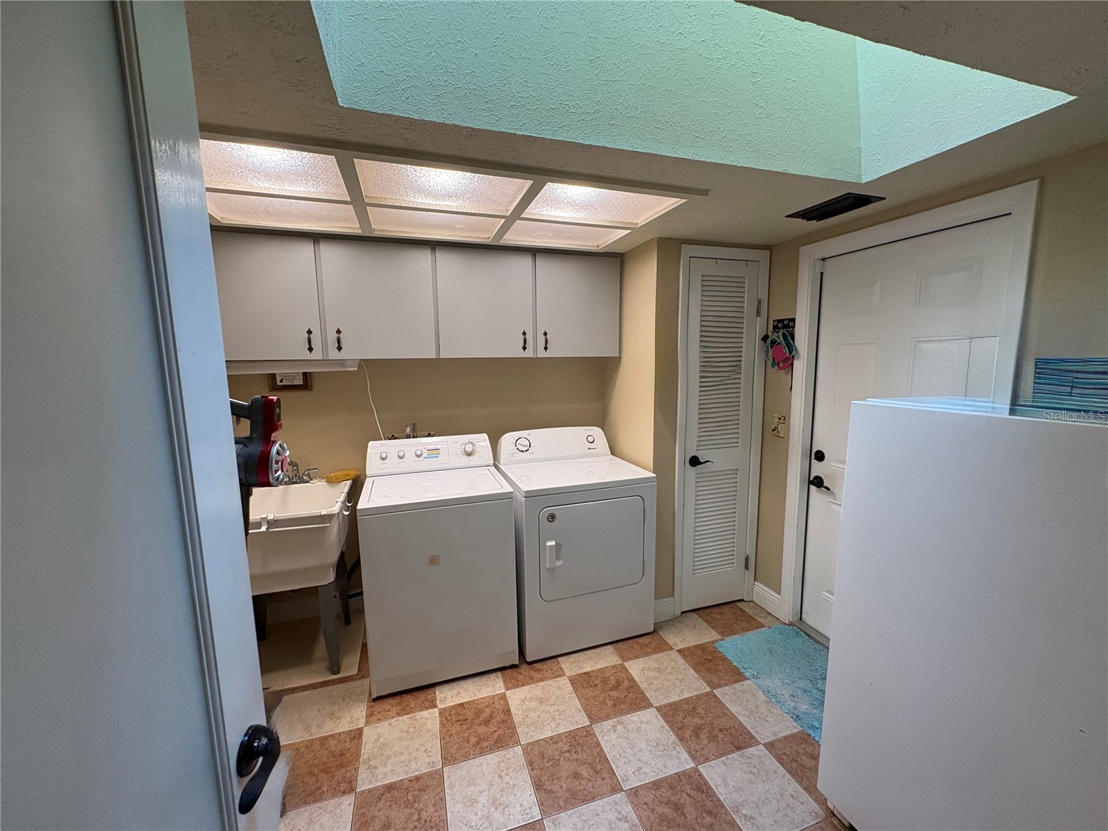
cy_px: 416
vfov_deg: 85.7
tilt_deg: -5.9
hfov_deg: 102.1
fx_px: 448
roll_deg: +0.8
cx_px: 554
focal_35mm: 14
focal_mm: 2.22
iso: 200
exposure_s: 1/120
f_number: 2.2
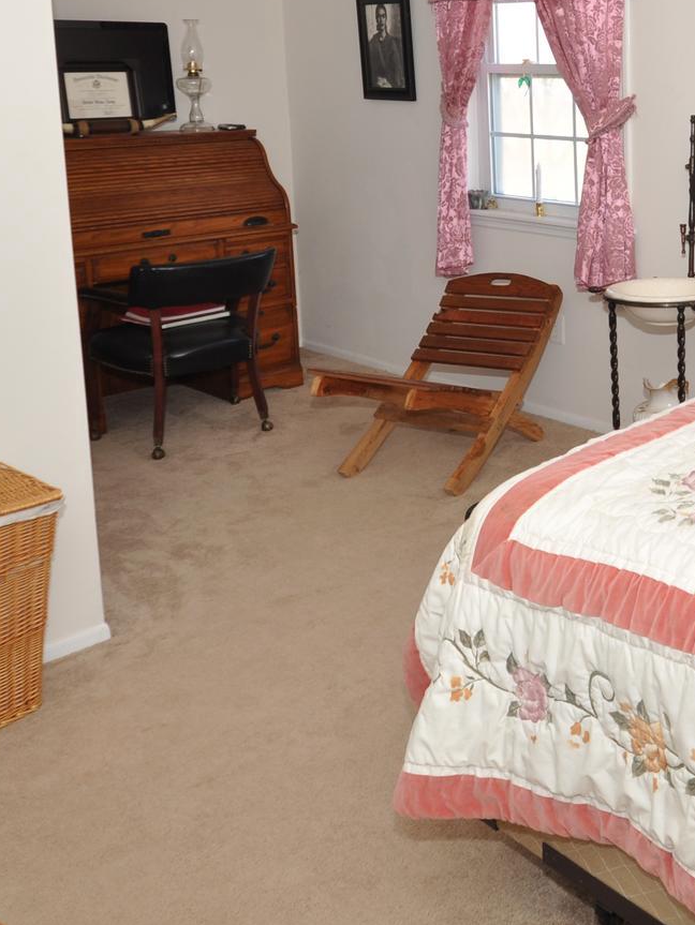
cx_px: 728
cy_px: 217
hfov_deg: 31.8
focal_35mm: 41
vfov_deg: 44.1
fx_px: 1097
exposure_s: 1/60
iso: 250
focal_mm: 12
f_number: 4
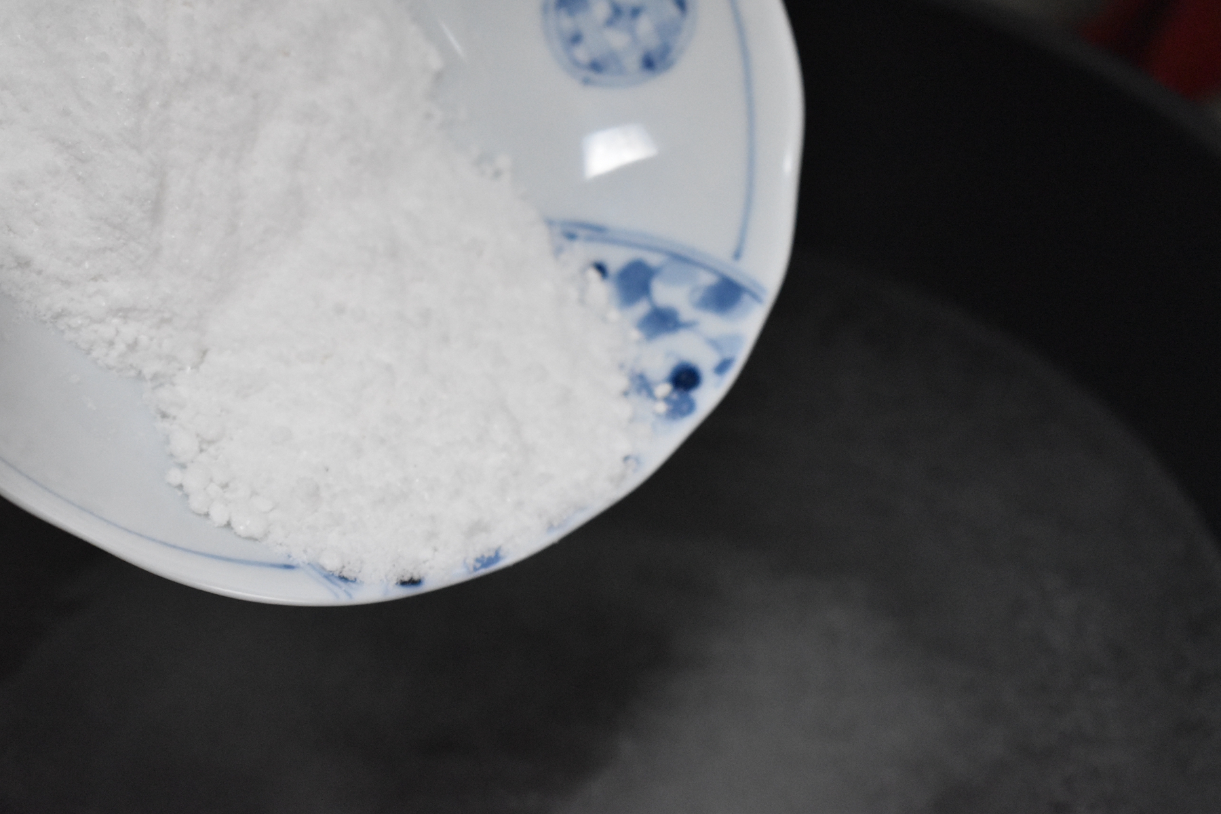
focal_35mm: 82
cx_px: 610
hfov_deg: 24.6
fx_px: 2798
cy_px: 407
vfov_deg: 16.6
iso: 5000
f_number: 5.6
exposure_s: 1/100
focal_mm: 55
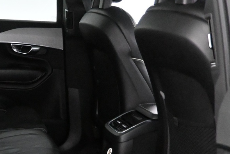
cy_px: 83
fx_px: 422
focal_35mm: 66
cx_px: 51
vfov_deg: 20.6
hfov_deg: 29.9
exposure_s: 1/60
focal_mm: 16
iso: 10000
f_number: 3.5
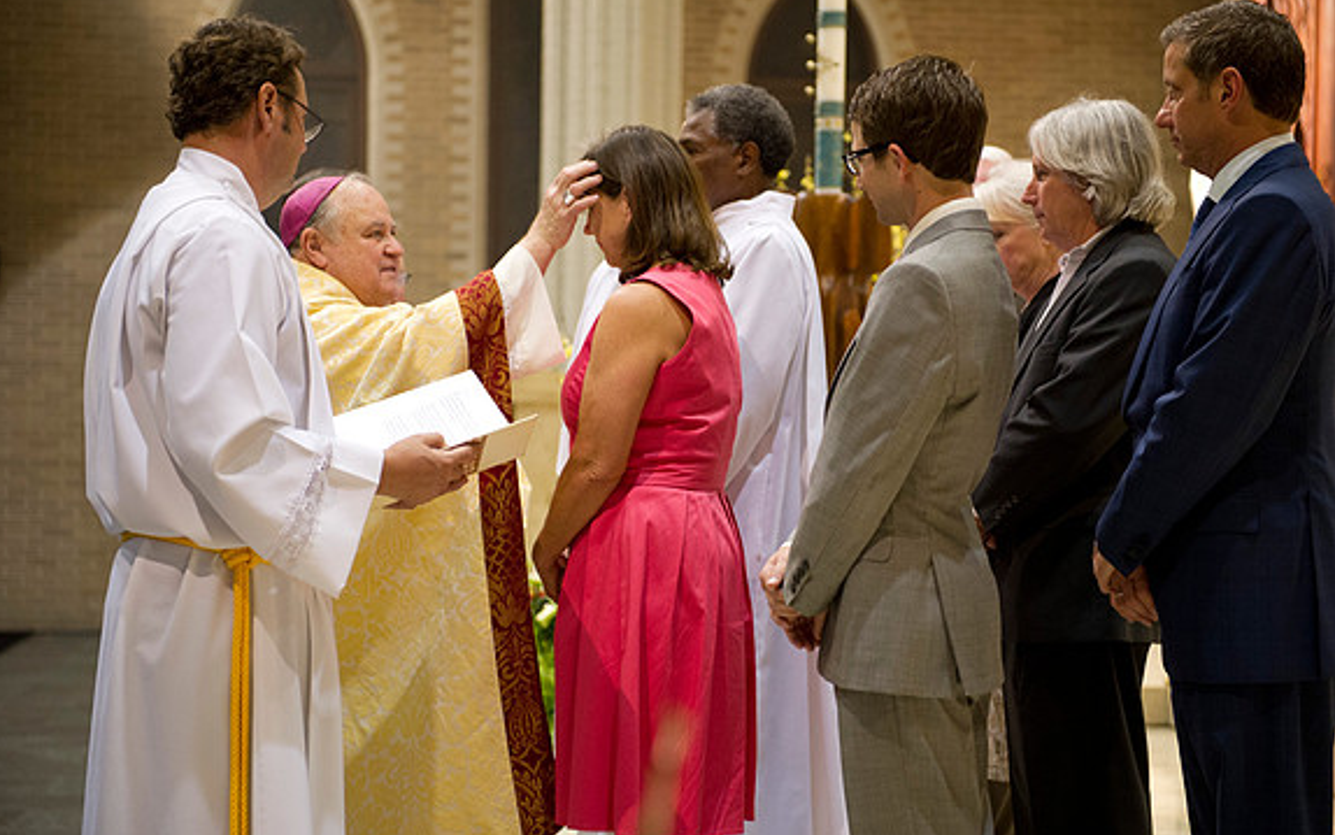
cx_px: 663
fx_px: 2620
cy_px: 400
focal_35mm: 72
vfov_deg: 18.1
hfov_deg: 28.6
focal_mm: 70
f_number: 2.8
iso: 1600
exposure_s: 1/80
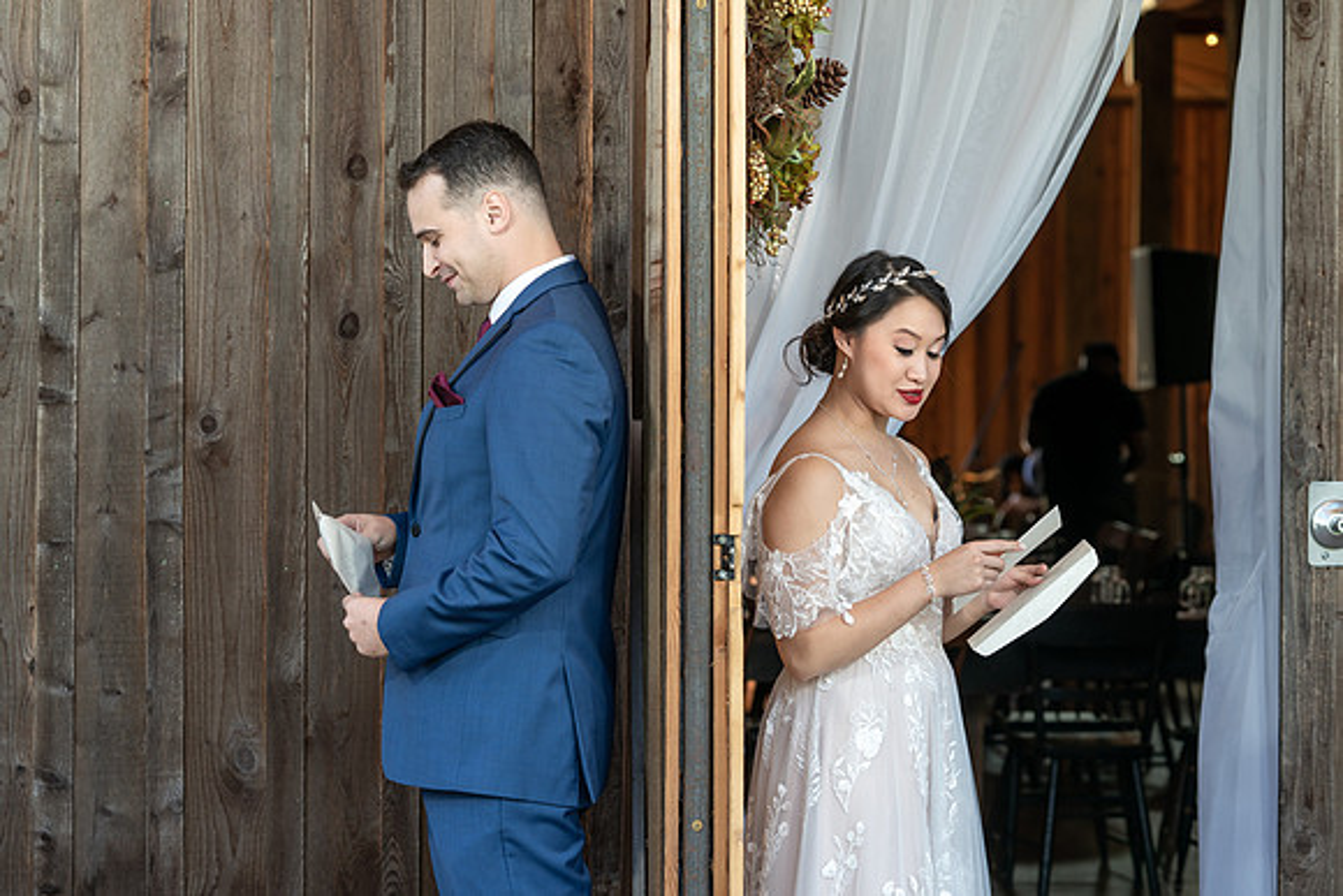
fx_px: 3588
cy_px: 445
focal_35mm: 96
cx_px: 613
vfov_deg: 14.2
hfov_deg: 21.2
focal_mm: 87
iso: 250
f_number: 4
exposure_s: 1/200
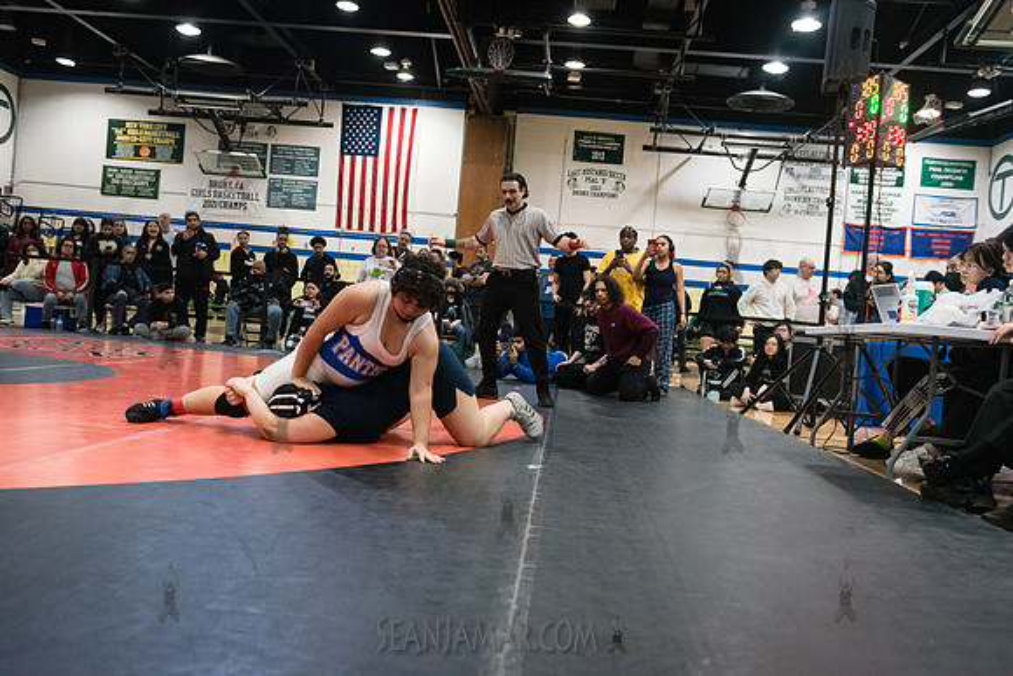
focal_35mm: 32
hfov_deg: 58.7
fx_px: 901
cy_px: 338
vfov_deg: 41.1
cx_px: 506
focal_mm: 32
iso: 8000
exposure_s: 1/500
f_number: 3.2
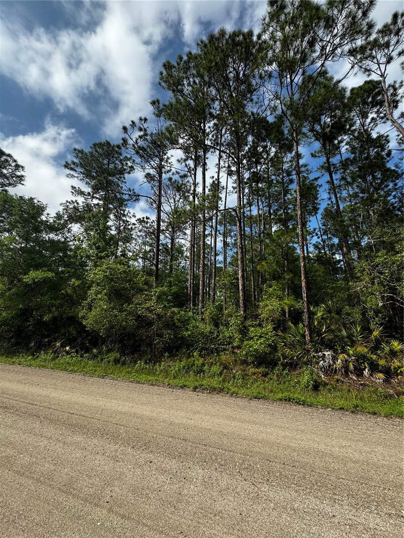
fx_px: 218
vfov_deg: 102.1
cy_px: 269
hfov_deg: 85.7
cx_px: 202
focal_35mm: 14
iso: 50
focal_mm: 2.22
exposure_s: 1/1477
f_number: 2.2
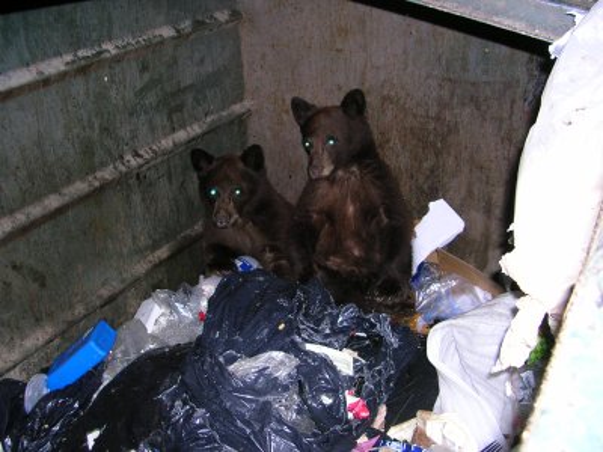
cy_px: 226
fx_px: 662
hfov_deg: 49.0
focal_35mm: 38
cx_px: 302
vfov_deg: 37.7
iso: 91
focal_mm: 5.8
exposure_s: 1/60.1
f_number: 2.8
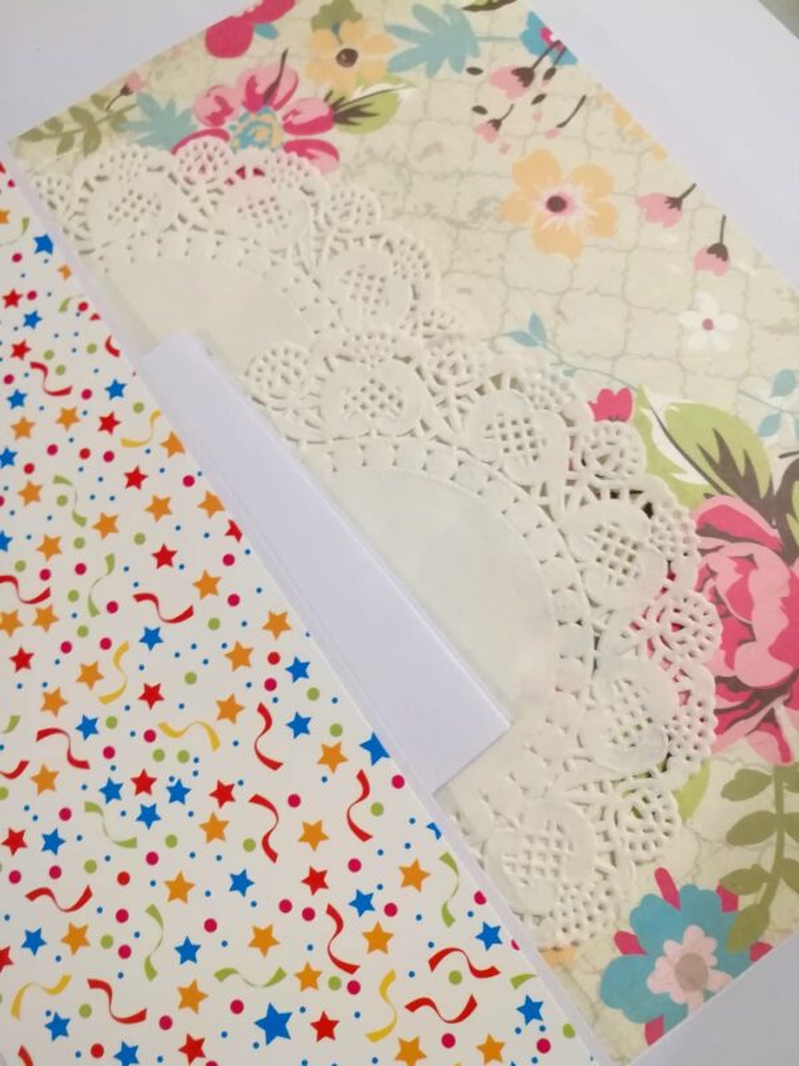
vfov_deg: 67.3
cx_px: 400
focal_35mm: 26
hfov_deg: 53.1
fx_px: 800
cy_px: 533
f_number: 2.2
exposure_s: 1/25
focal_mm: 3.83
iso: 320
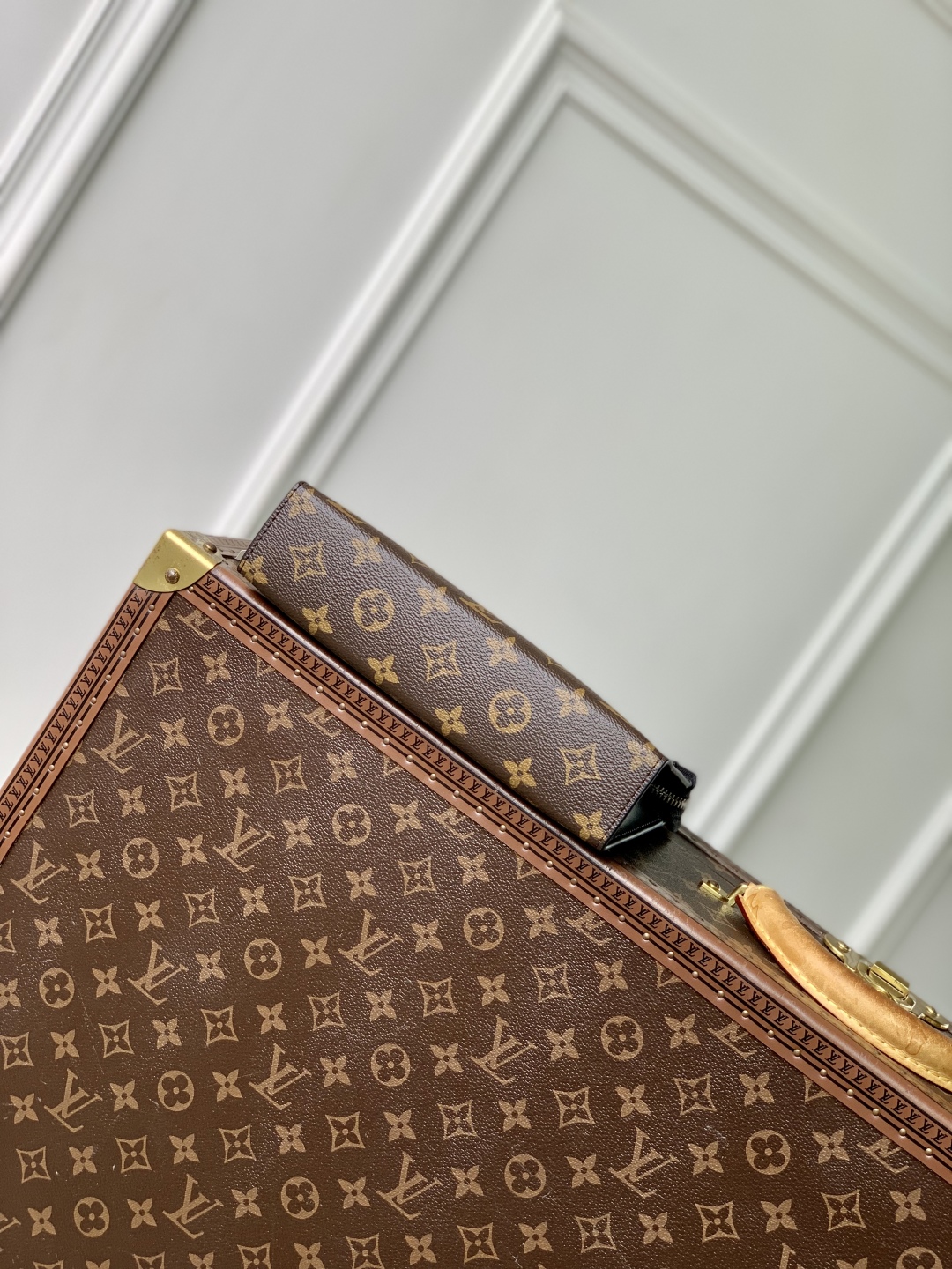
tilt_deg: -8.2
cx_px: 476
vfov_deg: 36.8
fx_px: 1907
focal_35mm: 52
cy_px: 634
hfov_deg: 28.0
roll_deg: -33.5
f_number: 2.4
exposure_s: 1/122
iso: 20
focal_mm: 6
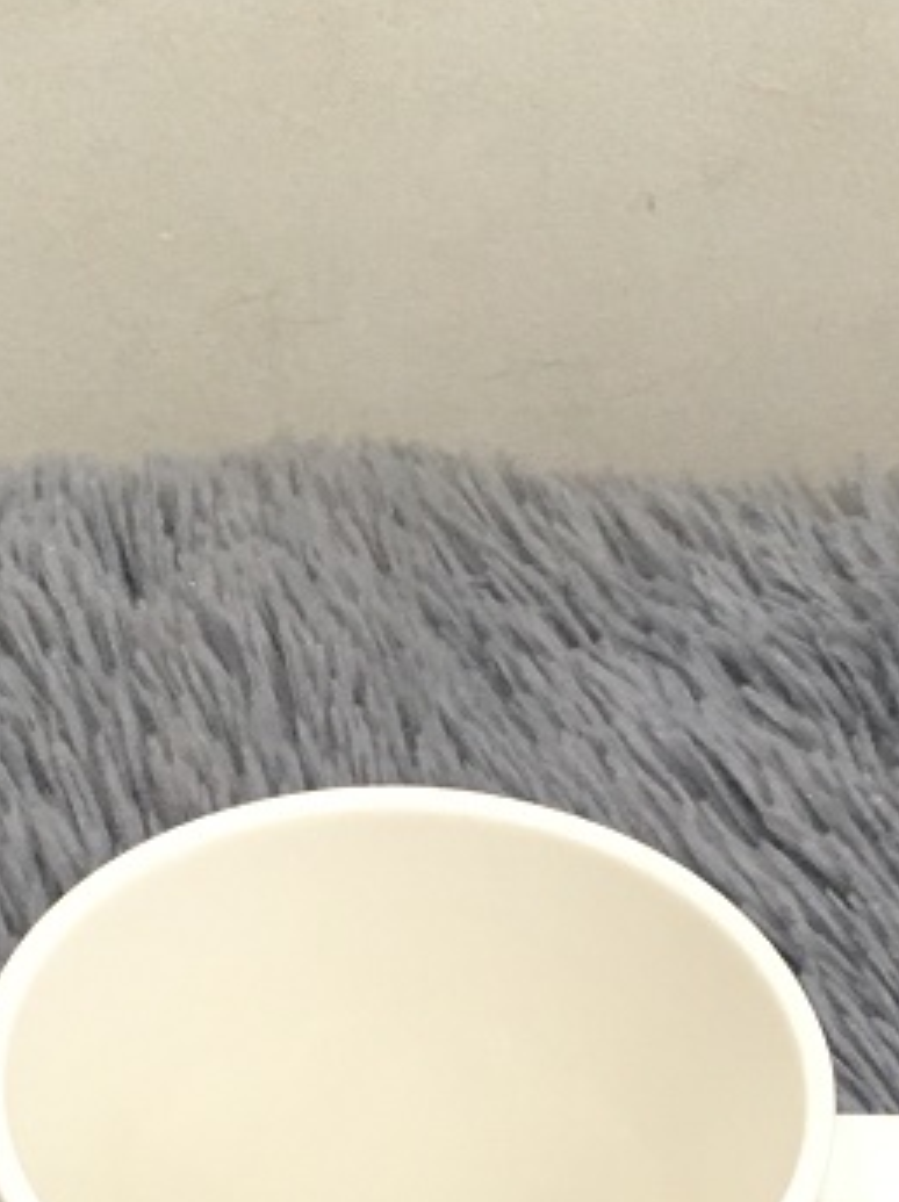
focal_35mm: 101
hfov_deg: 14.6
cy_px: 1484
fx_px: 3504
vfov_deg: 18.4
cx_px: 491
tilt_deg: -51.2
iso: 125
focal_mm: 4.15
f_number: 2.2
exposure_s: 1/33
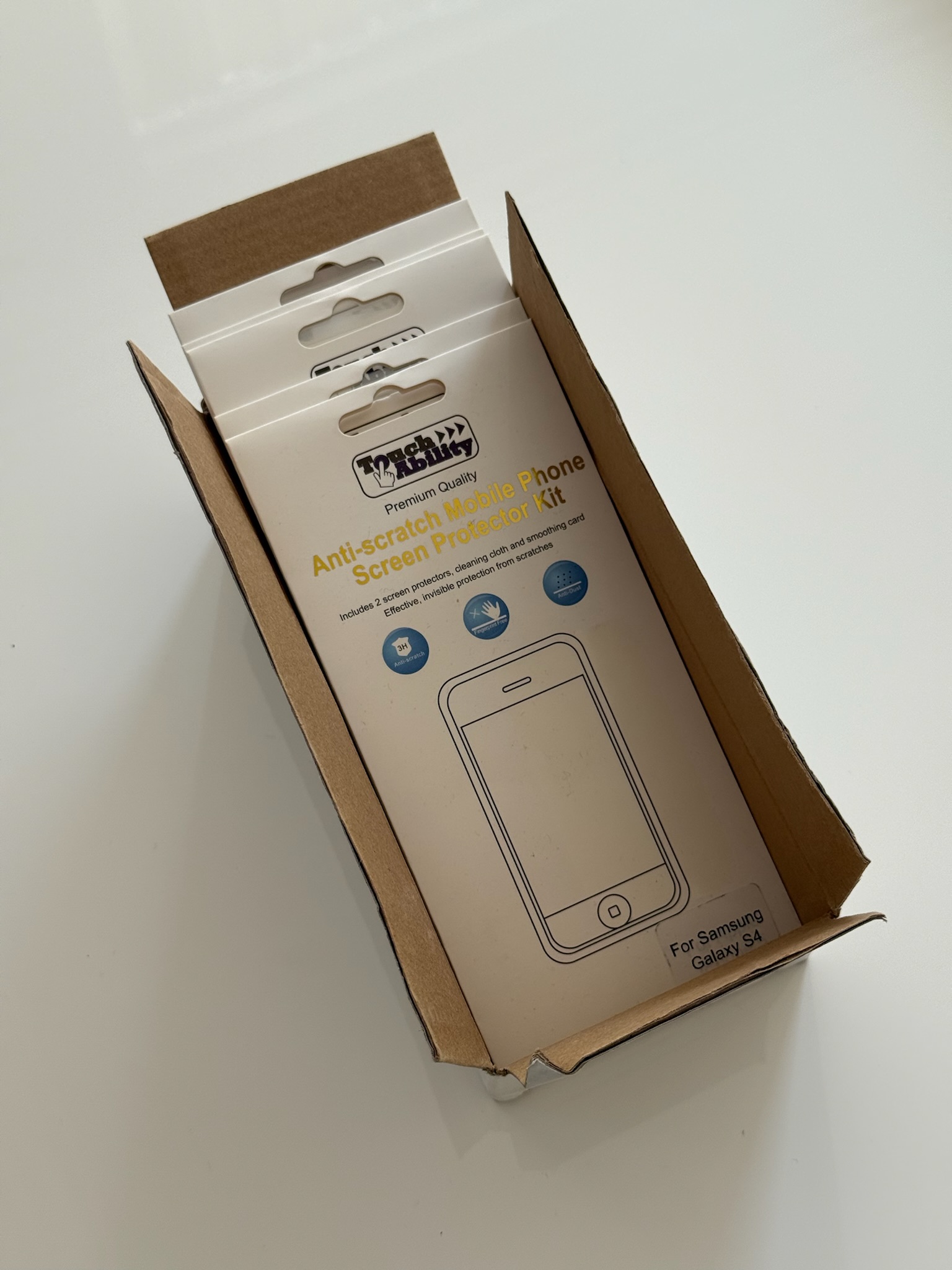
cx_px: 476
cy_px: 635
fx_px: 1760
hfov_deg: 30.3
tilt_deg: -68.1
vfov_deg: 39.7
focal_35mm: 48
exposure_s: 1/133
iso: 64
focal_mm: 6.76
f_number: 1.78
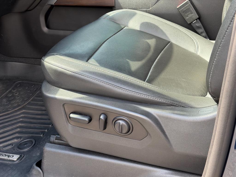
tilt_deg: -27.2
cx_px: 118
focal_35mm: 48
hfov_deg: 39.7
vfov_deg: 30.3
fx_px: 327
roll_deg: +4.4
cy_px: 88
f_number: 1.78
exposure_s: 1/177
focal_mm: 6.76
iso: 80
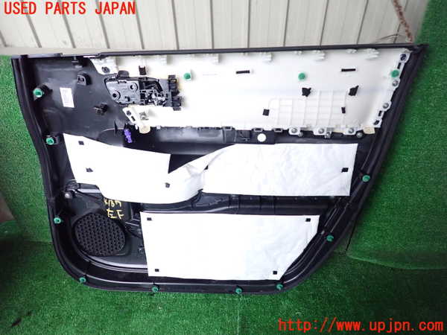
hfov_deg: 69.4
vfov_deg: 54.9
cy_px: 168
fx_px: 323
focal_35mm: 25
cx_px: 224
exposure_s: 1/1000
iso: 800
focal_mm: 4.5
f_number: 2
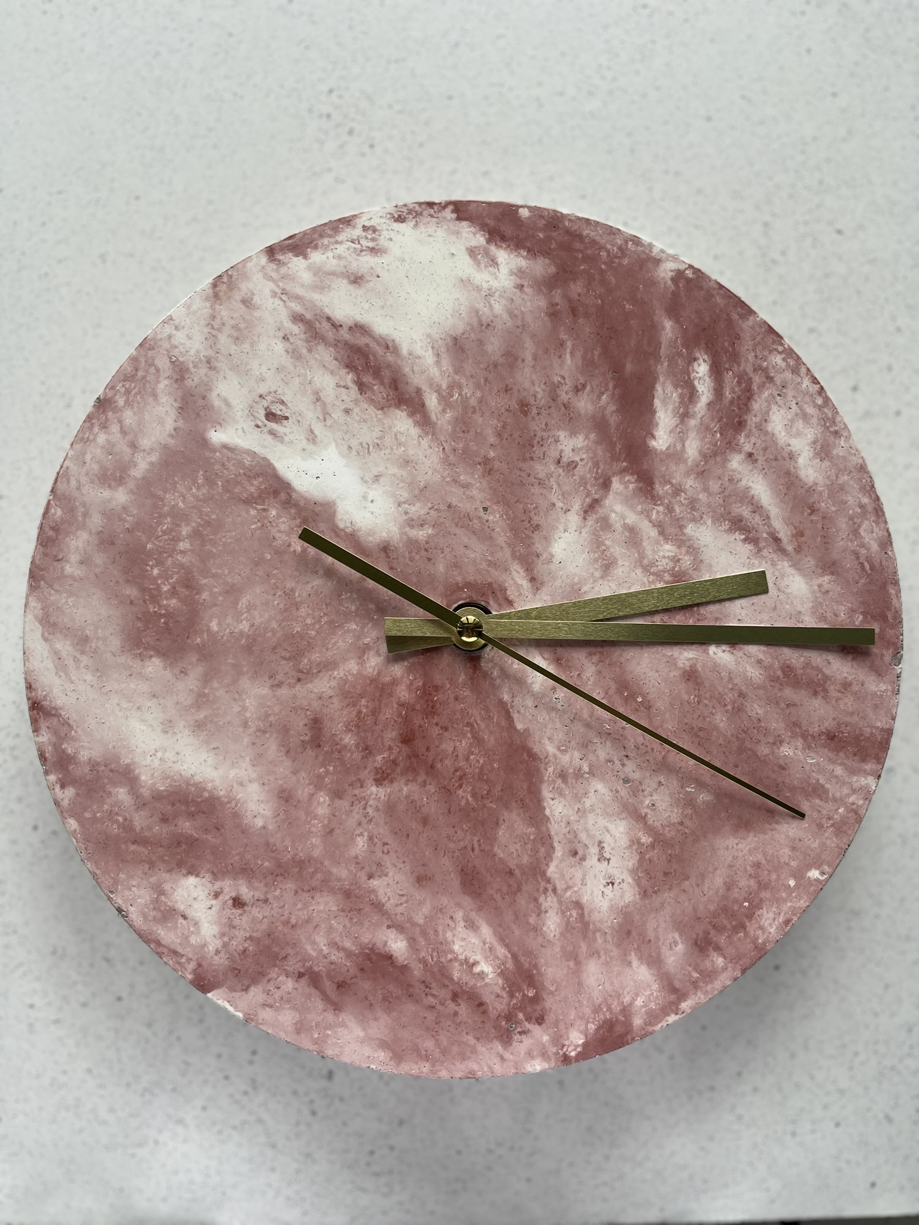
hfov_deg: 53.1
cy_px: 612
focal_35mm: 26
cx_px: 460
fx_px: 920
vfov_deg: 67.3
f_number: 1.6
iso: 50
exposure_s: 1/121
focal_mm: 5.1
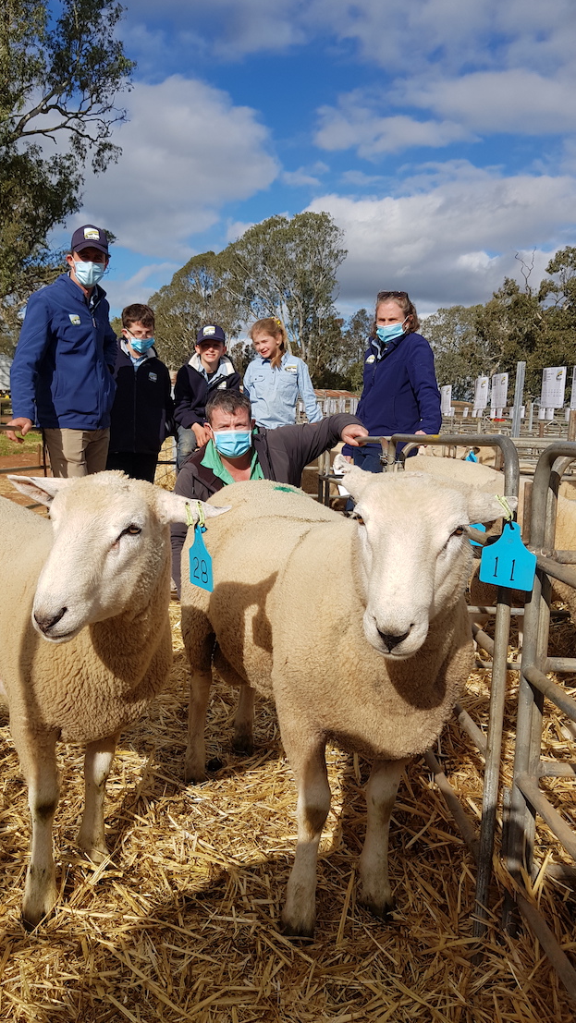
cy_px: 503
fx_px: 787
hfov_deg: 39.9
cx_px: 207
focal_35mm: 29
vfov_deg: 66.1
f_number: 1.7
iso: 40
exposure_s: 1/3384
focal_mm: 4.2
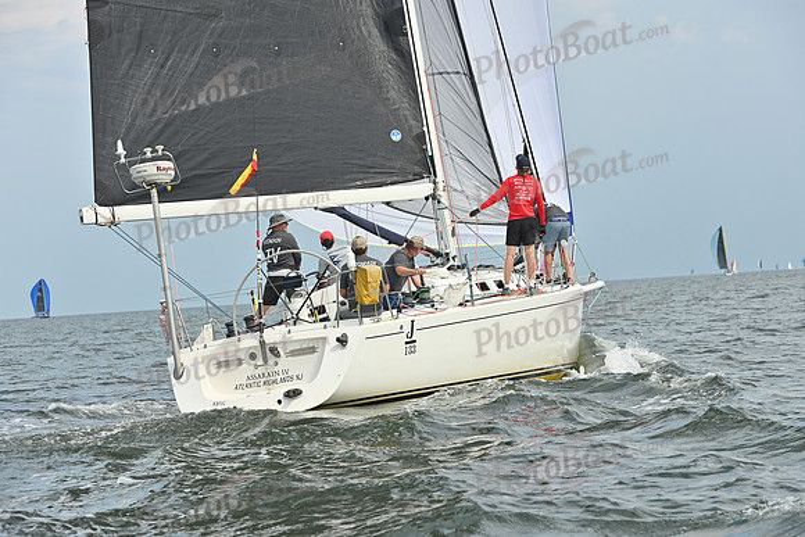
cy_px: 268
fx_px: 2796
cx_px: 402
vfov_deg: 11.0
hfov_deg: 16.4
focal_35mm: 125
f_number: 7.1
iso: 320
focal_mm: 125
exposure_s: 1/1600
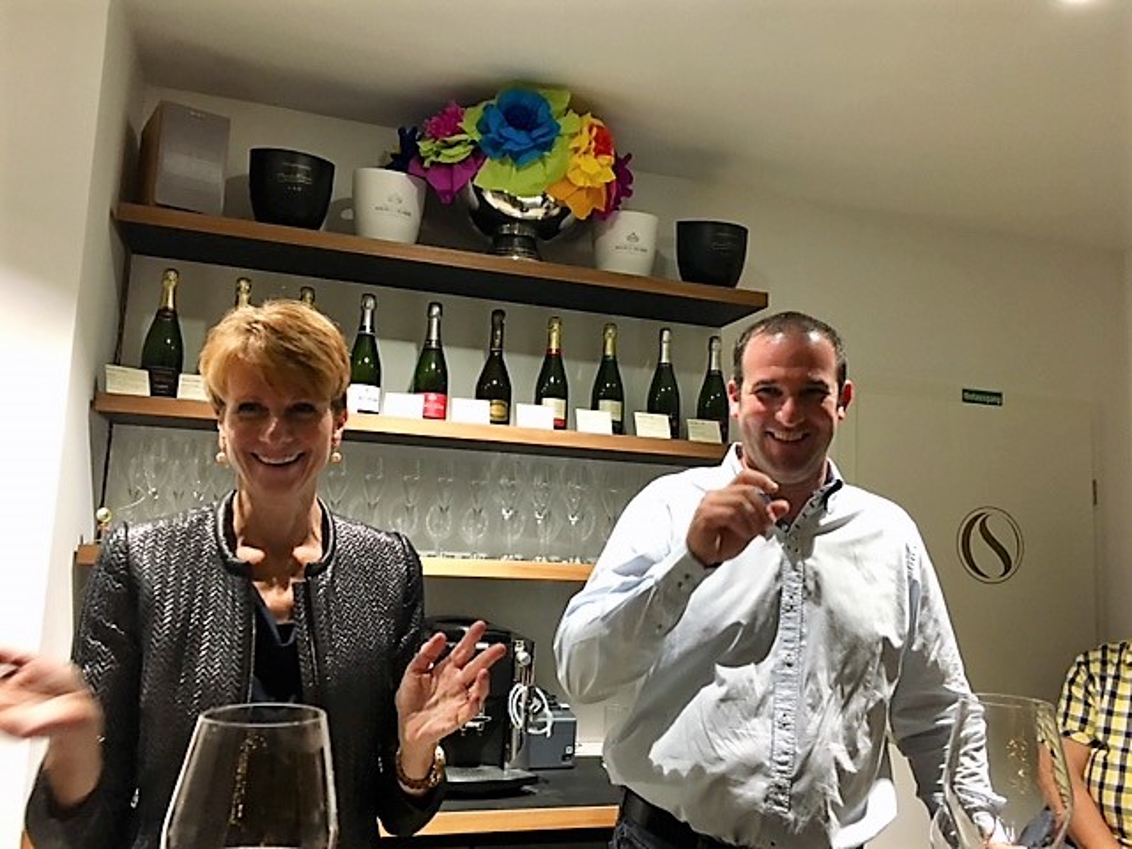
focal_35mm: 29
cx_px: 566
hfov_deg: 61.7
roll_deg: -3.4
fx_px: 948
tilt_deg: +7.6
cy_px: 424
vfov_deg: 48.2
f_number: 2.2
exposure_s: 1/33
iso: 200
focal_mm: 4.15
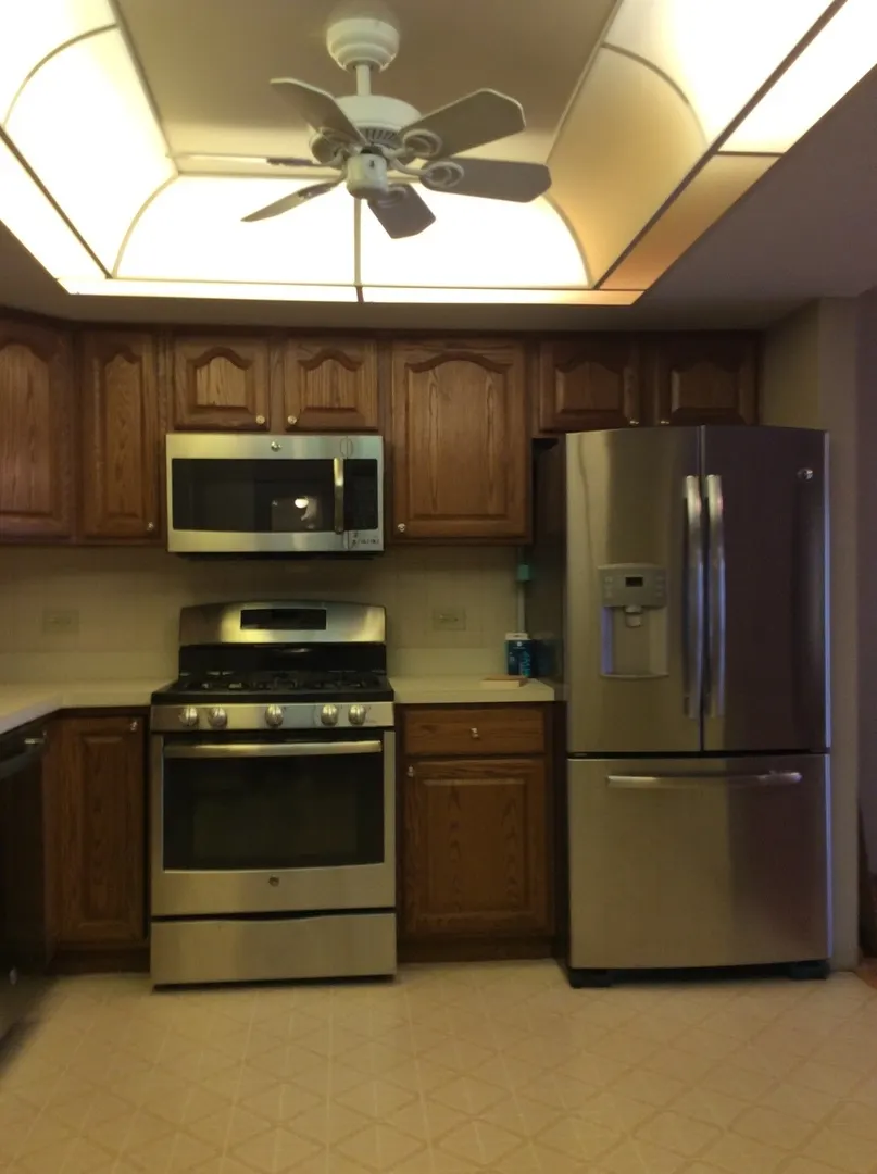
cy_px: 587
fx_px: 1084
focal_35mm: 32
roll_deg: -0.3
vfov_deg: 56.9
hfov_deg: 44.1
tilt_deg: +1.7
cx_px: 438
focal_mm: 3.3
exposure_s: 1/25
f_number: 2.4
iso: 64
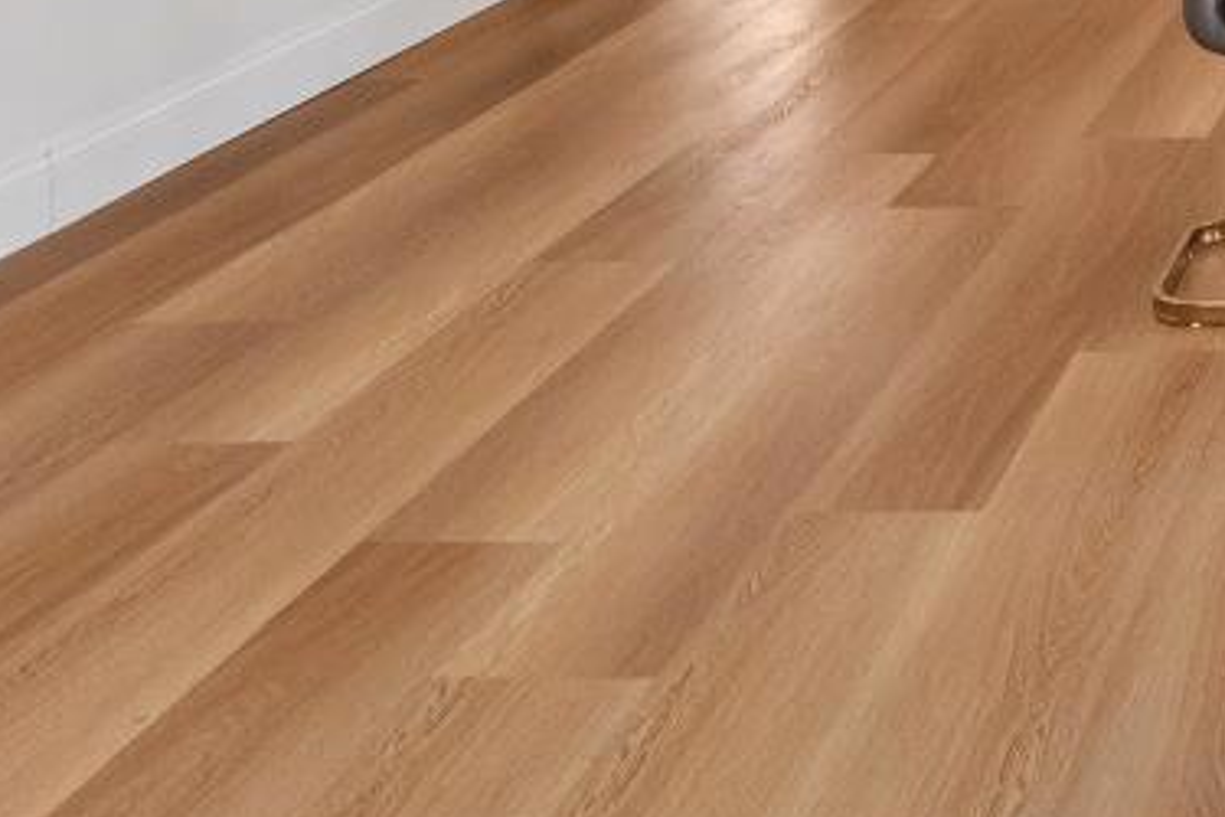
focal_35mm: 76
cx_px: 1650
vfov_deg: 15.9
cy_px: -539
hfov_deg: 23.2
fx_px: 2586
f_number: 6.3
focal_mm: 19
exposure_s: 1/20
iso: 400
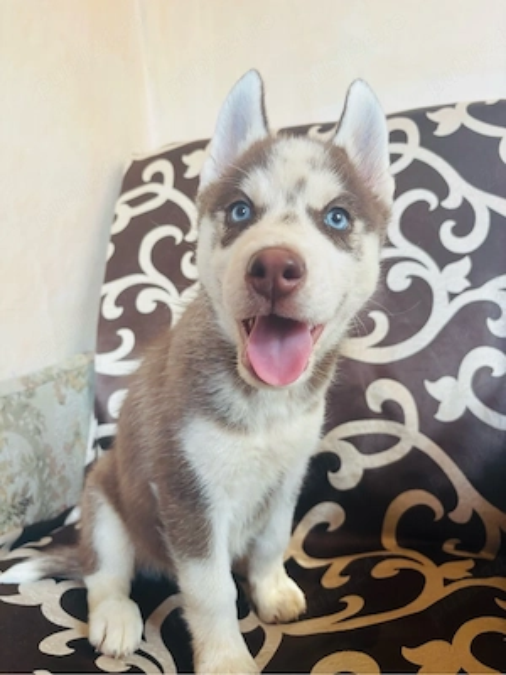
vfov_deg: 67.3
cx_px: 253
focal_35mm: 26
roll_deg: +3.8
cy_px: 338
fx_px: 507
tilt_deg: -7.4
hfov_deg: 53.1
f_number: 1.6
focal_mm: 5.96
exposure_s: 1/72
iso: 125
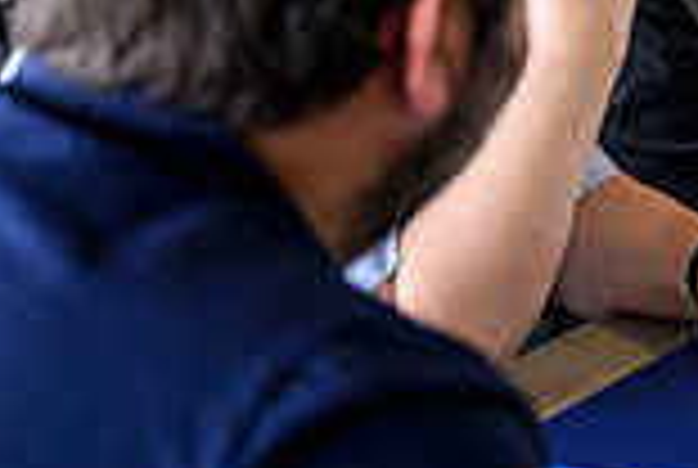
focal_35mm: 142
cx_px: 1081
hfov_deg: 13.5
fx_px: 2758
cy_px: -250
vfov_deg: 9.4
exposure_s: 1/500
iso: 2000
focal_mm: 38
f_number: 3.2
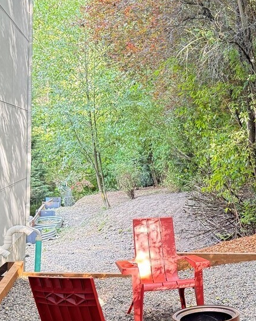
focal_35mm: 62
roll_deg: -5.6
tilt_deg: -5.4
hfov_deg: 23.7
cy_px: 219
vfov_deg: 30.2
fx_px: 587
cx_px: 248
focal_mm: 6.76
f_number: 1.78
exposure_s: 1/65
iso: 200
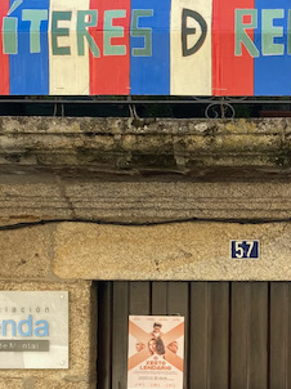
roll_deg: -0.9
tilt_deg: +1.9
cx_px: 287
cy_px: 315
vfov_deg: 19.6
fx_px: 1111
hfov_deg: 14.7
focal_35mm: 99
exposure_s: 1/158
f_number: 1.8
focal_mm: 3.99
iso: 20
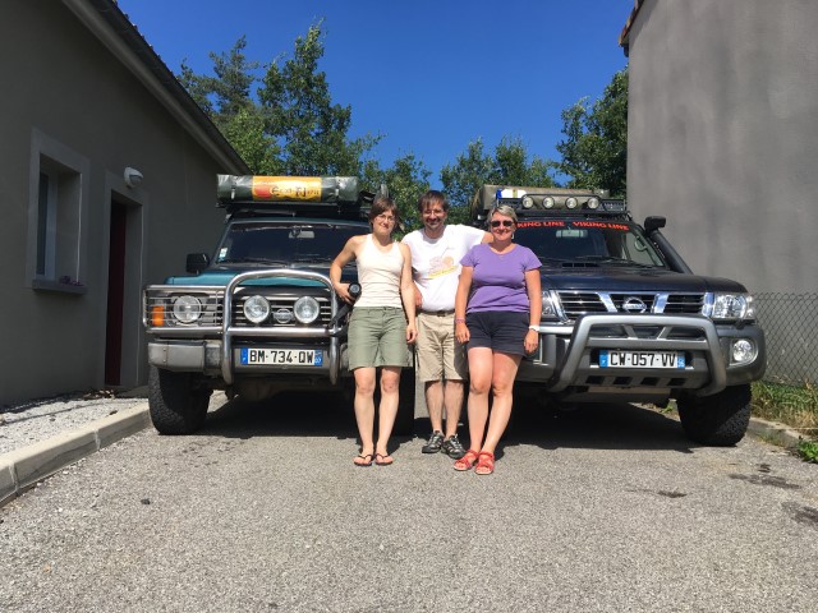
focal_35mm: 29
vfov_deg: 48.2
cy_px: 306
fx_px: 685
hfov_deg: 61.7
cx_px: 409
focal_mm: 4.15
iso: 25
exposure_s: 1/1570
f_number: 2.2
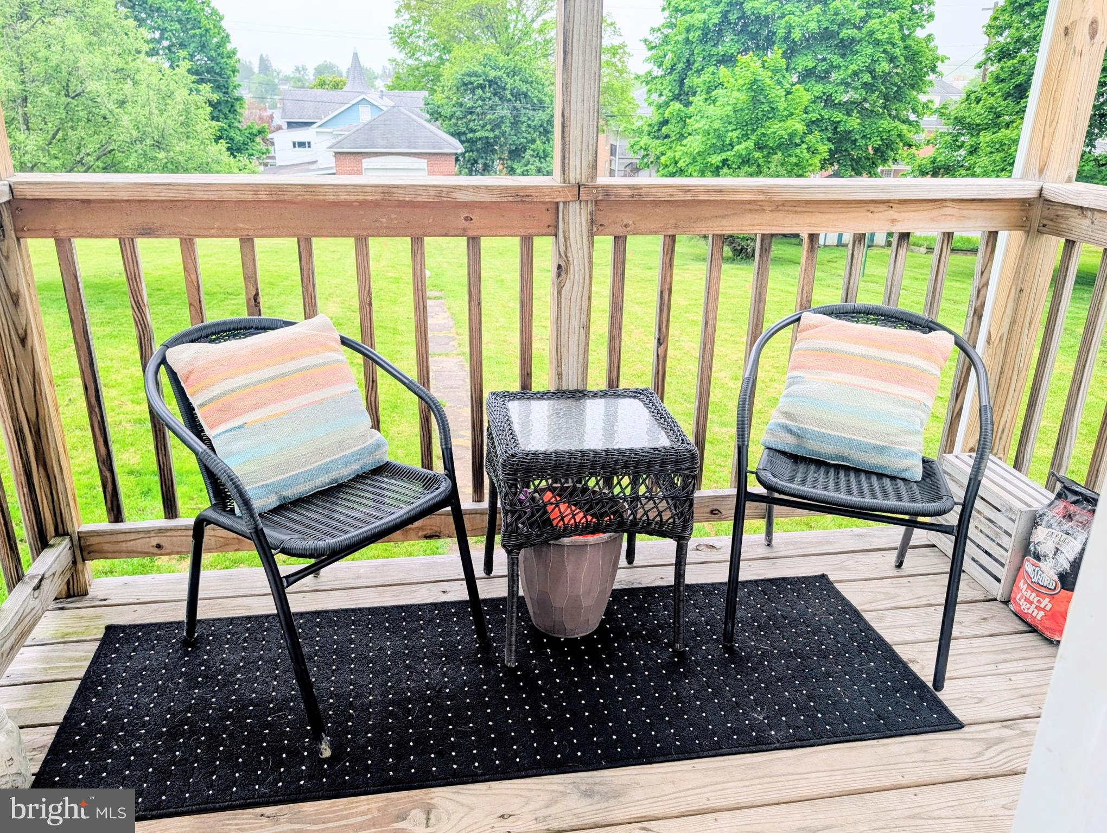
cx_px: 554
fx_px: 768
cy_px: 416
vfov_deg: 56.9
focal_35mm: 24
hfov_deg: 71.5
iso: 19
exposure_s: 1/244
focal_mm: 6.9
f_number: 1.68
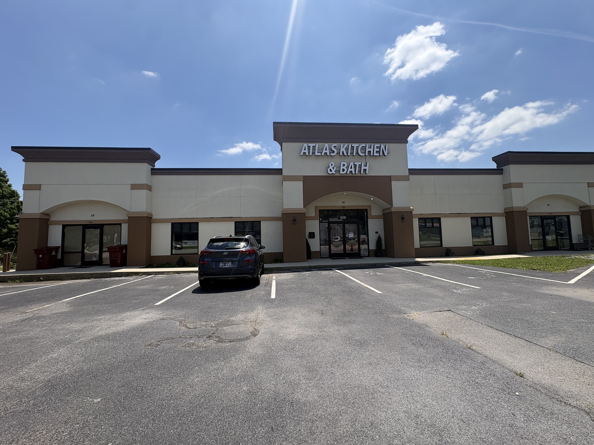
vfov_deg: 85.7
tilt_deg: +6.8
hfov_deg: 102.1
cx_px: 297
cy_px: 222
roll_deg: +1.8
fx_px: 240
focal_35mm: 14
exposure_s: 1/1449
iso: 50
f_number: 2.2
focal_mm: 2.22
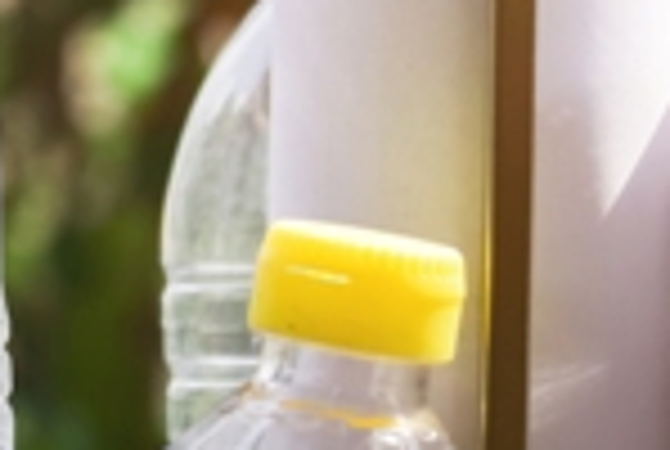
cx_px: -94
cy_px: 22
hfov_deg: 8.9
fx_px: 4270
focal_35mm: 229
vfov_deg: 6.0
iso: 100
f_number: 2.8
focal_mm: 38
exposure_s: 1/1250
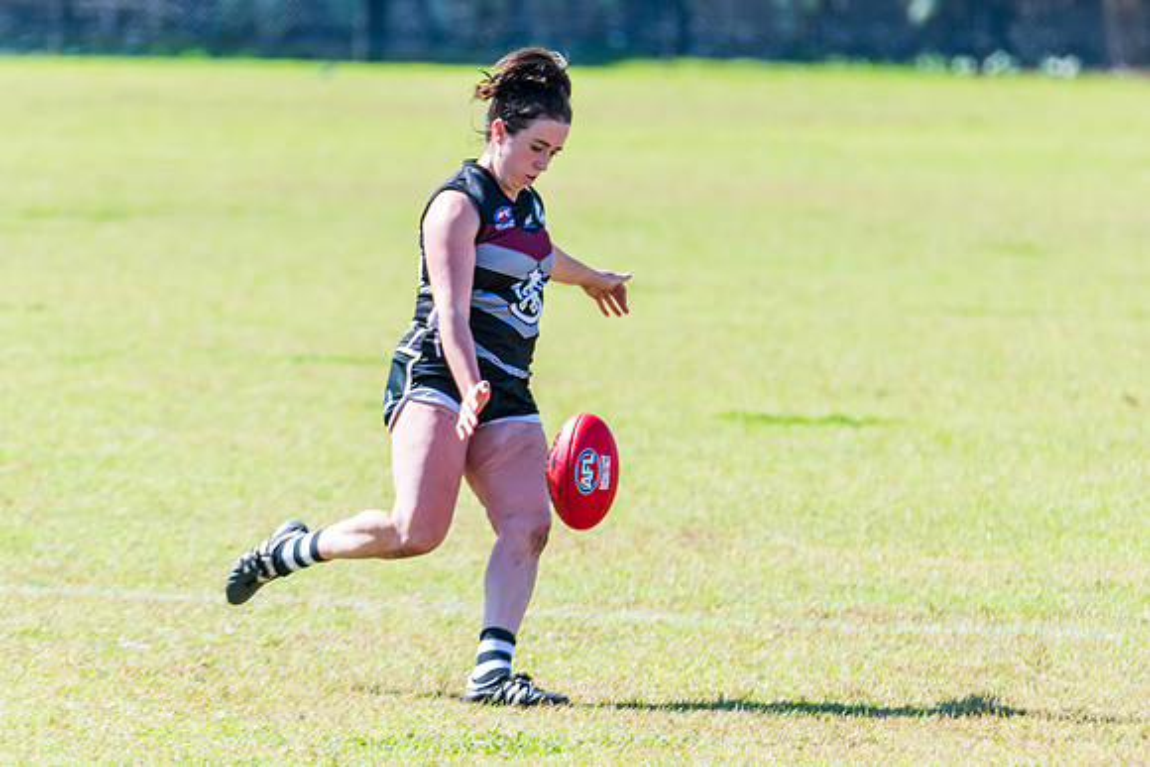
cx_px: 648
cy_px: 323
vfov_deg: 3.1
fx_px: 13967
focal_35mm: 437
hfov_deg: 4.7
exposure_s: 1/2000
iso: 800
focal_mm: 320
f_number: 5.6
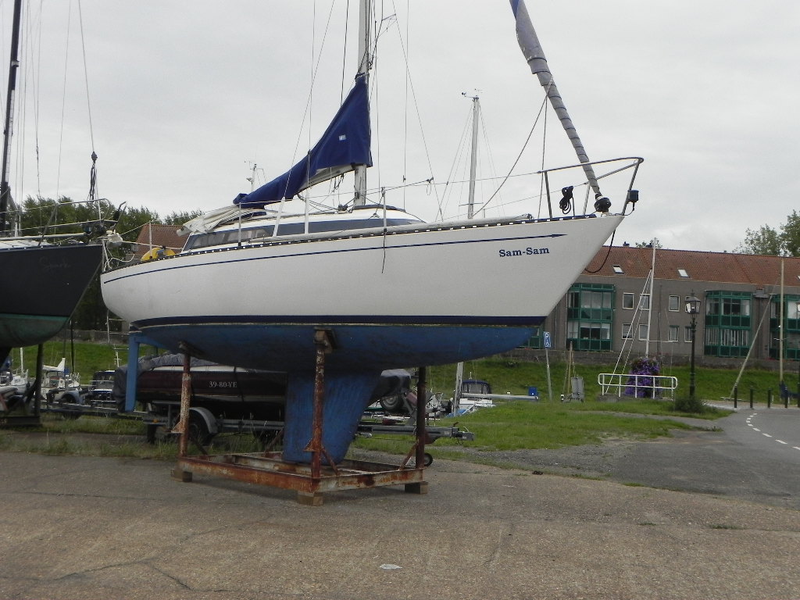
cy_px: 300
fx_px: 1063
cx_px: 400
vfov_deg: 31.5
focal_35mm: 46
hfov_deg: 41.2
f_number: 6.3
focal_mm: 8.2
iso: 160
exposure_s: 1/292
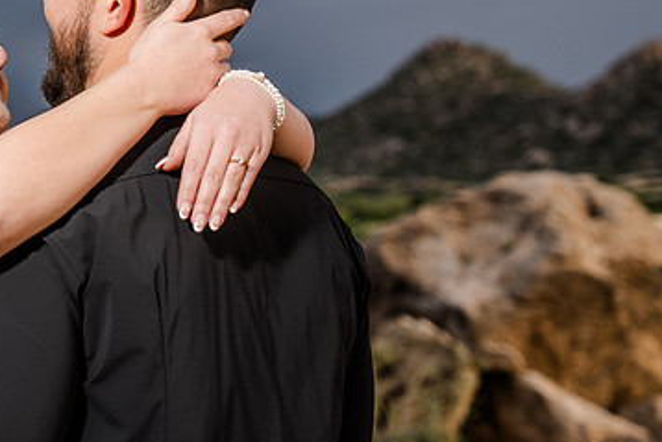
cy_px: 162
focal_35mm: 146
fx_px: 2686
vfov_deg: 9.4
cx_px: 153
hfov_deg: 14.0
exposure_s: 1/250
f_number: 5.6
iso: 250
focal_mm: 90
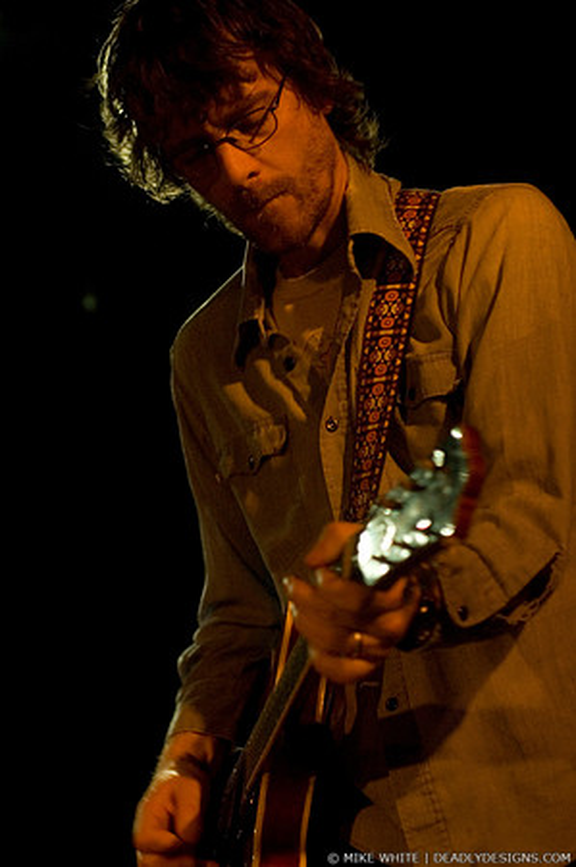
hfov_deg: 13.0
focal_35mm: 105
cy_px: 434
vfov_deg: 19.5
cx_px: 288
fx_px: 2526
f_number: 3.2
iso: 800
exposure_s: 1/60
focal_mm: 70
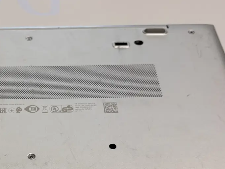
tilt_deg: -51.4
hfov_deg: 25.7
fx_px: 474
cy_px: 156
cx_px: 16
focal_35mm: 73
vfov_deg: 19.7
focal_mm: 5.96
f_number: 1.6
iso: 50
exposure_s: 1/122
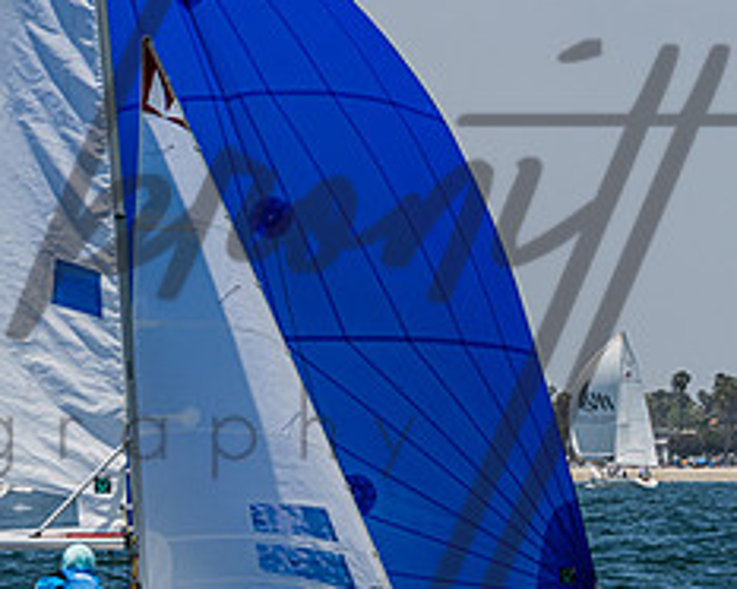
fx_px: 8696
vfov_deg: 3.9
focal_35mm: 399
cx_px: 227
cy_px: 209
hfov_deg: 4.9
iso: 400
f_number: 8
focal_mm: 140
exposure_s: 1/2500
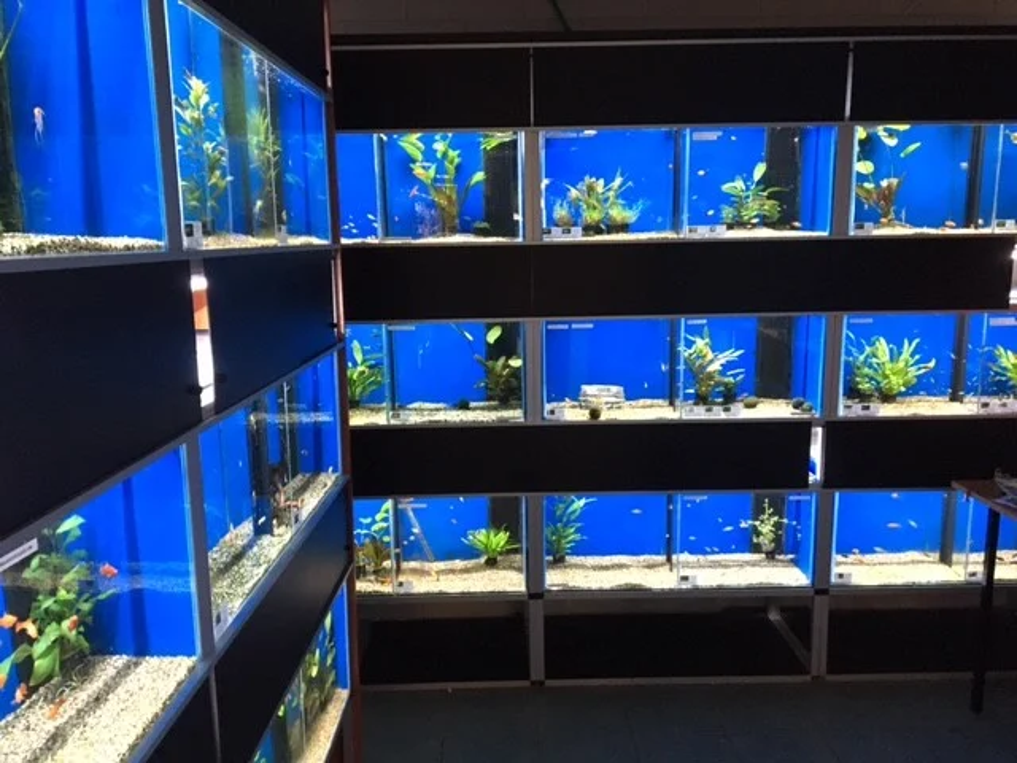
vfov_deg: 48.2
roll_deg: +0.6
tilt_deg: -9.4
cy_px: 382
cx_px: 508
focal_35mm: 29
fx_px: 852
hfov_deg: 61.7
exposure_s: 1/17
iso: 250
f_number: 2.2
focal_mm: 4.15
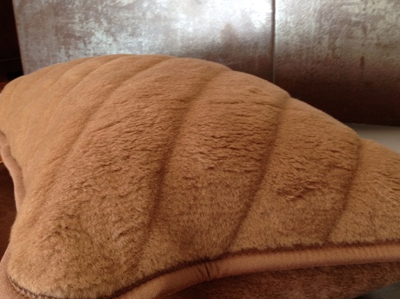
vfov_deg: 31.5
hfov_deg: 41.2
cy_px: 159
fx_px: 531
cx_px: 206
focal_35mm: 46
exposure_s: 1/20
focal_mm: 4.12
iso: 64
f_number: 2.4
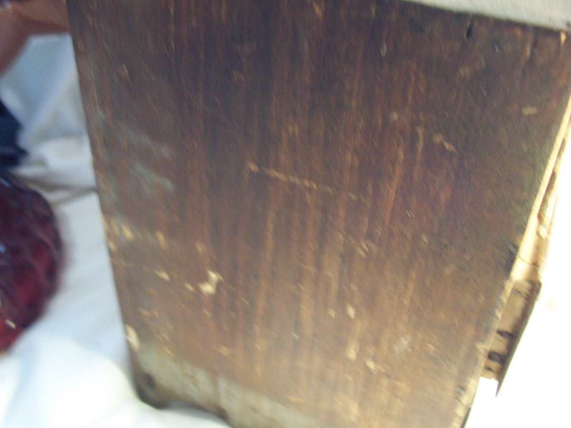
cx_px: 286
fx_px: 610
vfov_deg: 38.7
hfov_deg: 50.1
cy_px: 214
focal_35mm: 37
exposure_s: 1/20
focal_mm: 5.6
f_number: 2.8
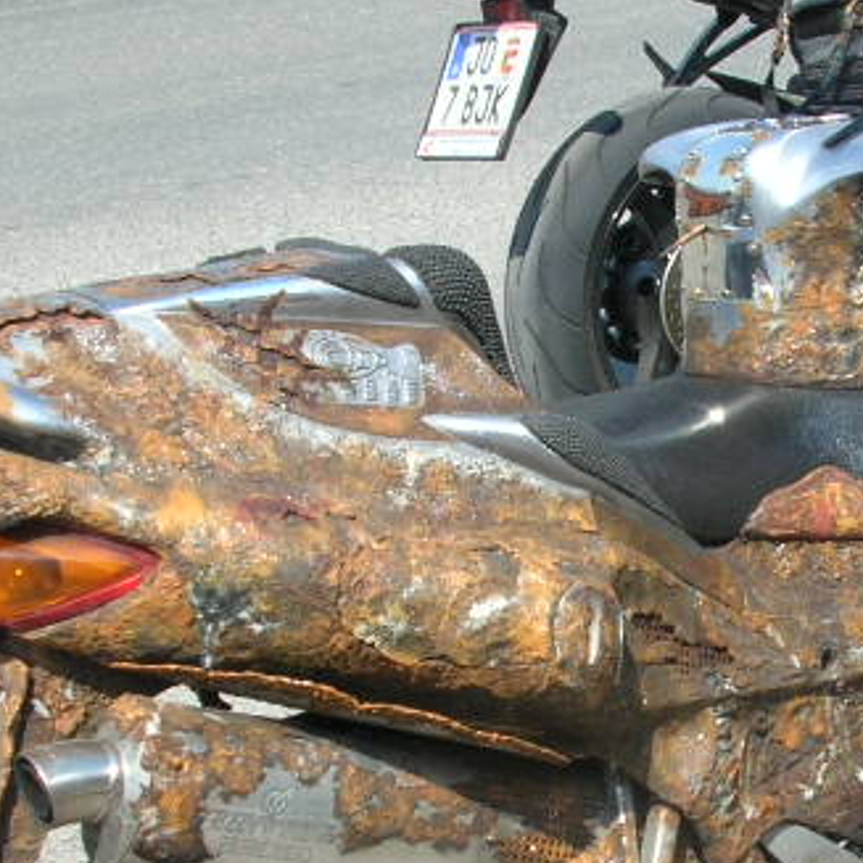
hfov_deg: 17.6
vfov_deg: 17.8
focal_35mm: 97
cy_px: 625
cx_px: 837
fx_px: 2736
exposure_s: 1/174
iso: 50
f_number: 5.6
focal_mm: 5.8
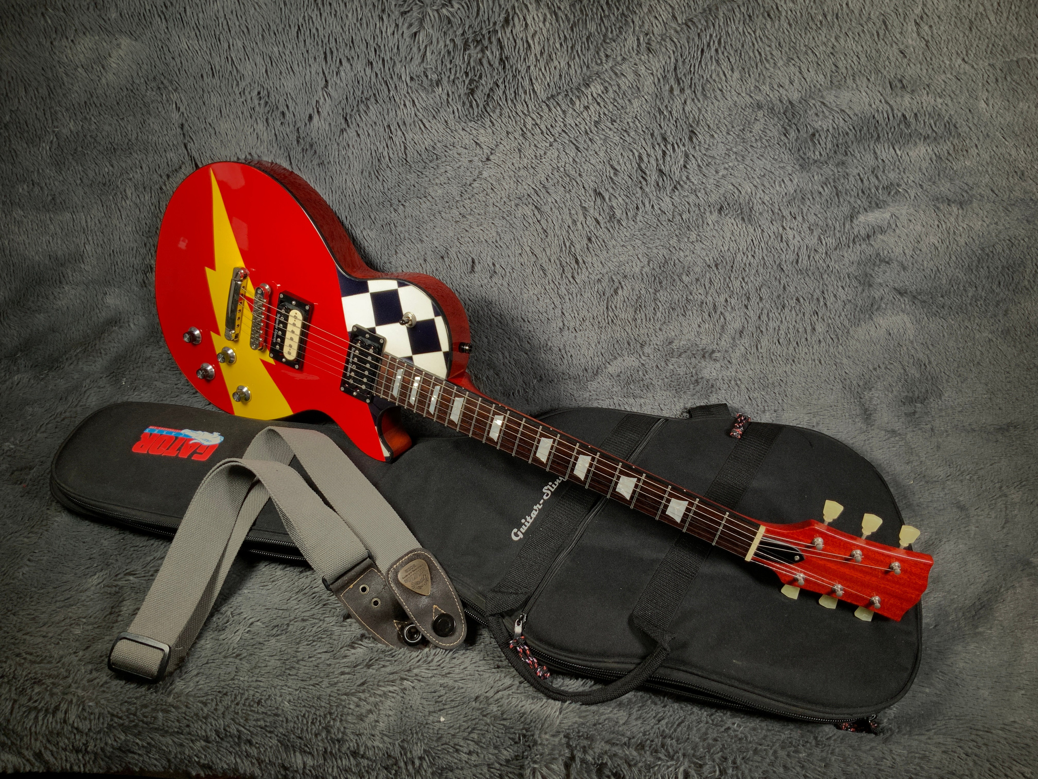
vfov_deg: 48.2
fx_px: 870
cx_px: 519
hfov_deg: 61.7
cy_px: 390
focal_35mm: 29
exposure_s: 1/104
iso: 25
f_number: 1.8
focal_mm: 3
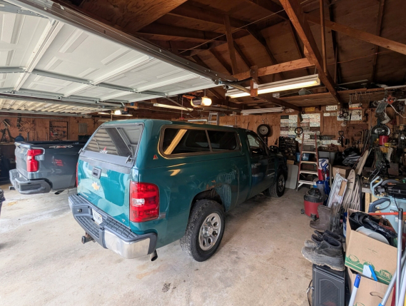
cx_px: 217
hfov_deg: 101.8
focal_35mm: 14
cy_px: 130
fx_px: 165
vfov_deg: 85.3
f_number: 1.7
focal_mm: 2.02
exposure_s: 1/85.2
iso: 48
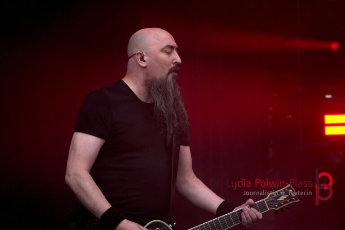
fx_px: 1984
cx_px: 172
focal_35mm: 207
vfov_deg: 6.6
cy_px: 115
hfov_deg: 9.9
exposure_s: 1/250
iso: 125
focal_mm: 138
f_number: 5.6
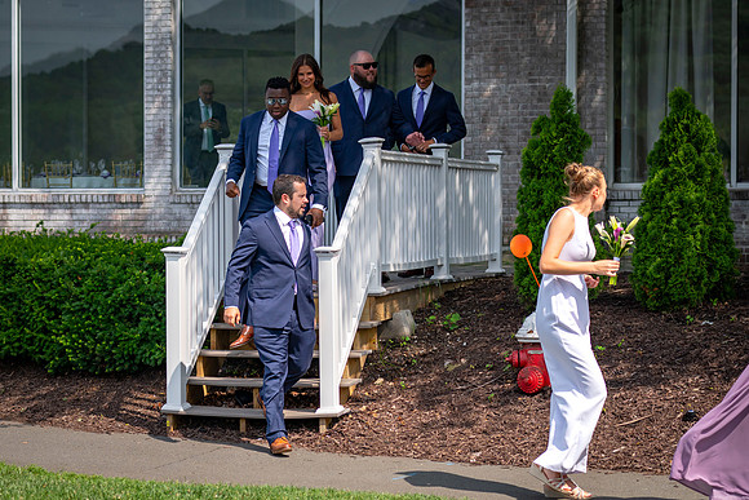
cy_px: 244
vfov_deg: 14.8
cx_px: 364
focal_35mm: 93
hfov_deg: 22.0
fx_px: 1925
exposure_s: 1/8000
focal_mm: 85
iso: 640
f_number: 4
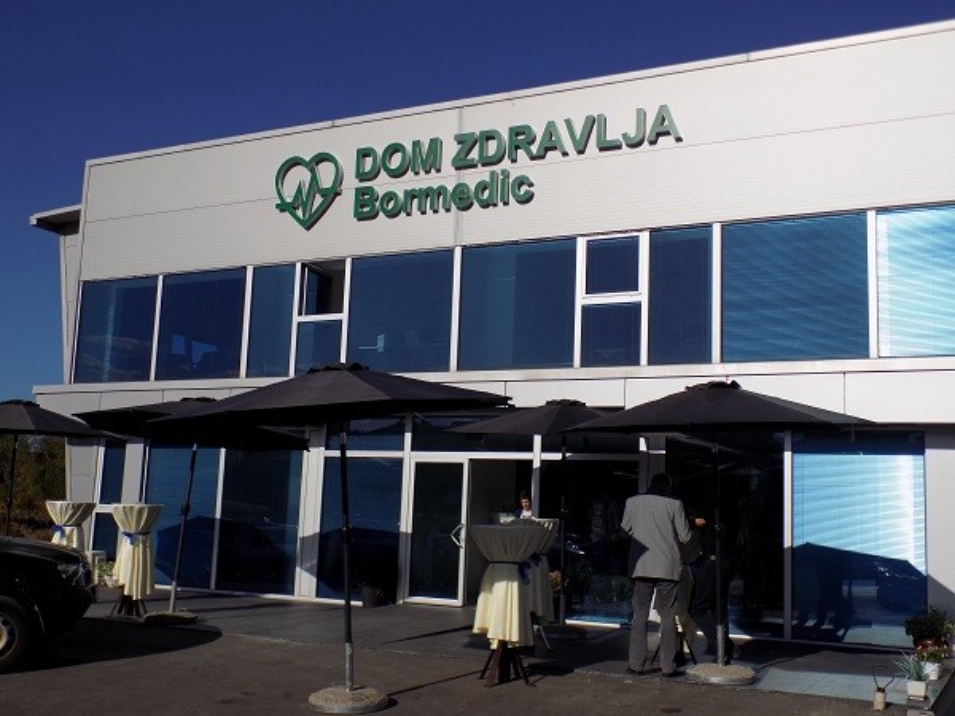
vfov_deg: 38.7
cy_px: 358
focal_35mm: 37
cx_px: 478
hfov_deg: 50.1
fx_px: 1021
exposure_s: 1/200
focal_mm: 6.6
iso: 80
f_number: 11.2
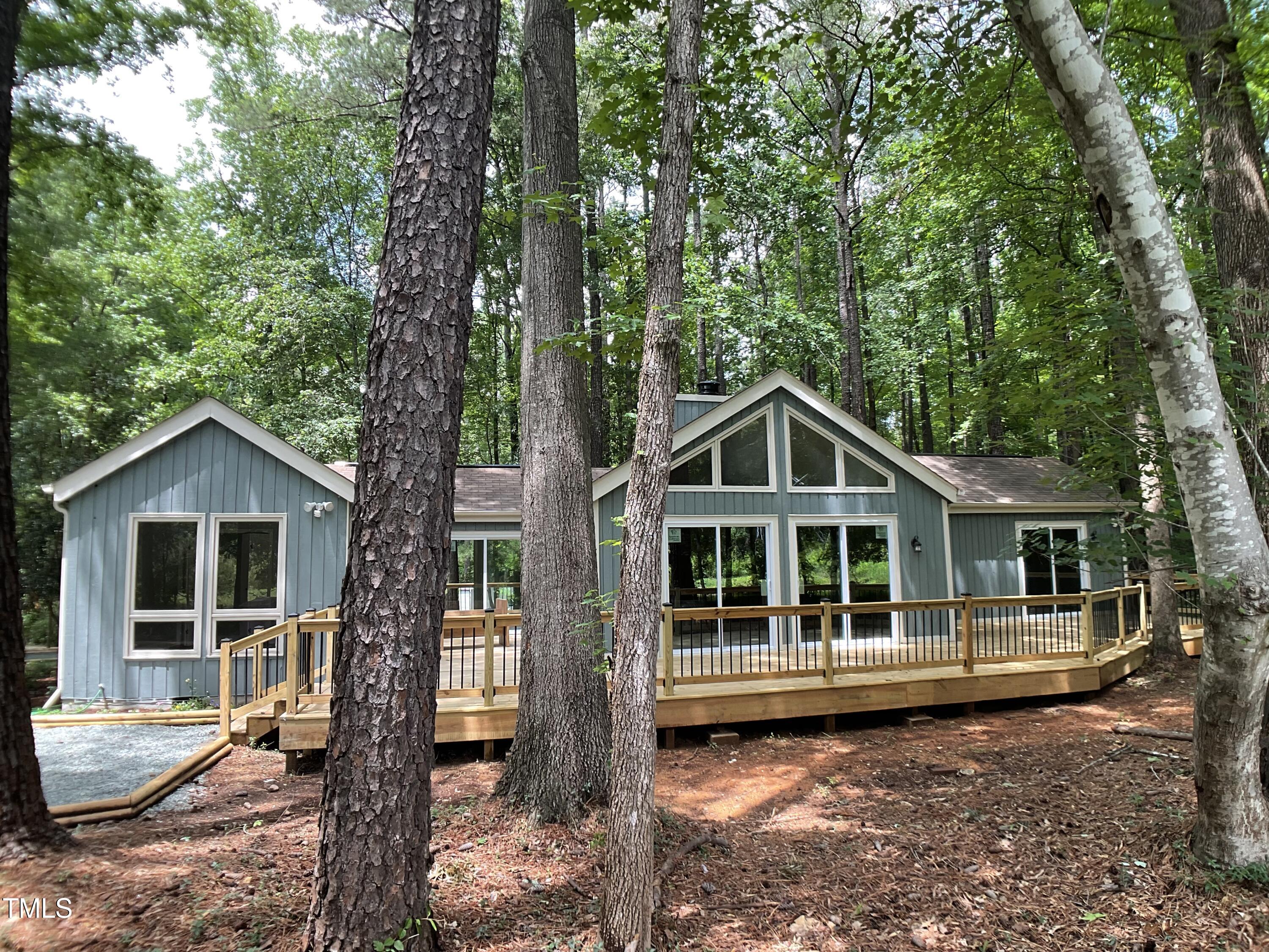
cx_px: 634
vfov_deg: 48.2
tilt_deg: +5.9
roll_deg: +1.2
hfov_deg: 61.7
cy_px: 476
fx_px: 1063
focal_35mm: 29
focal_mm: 3
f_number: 1.8
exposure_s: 1/120
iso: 25
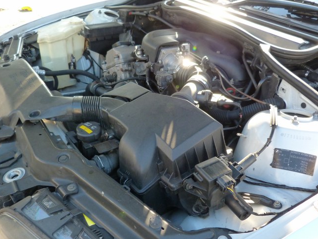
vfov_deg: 45.3
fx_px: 285
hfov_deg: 58.3
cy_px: 139
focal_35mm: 31
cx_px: 159
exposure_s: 1/60
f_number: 2.8
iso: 200
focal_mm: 4.5
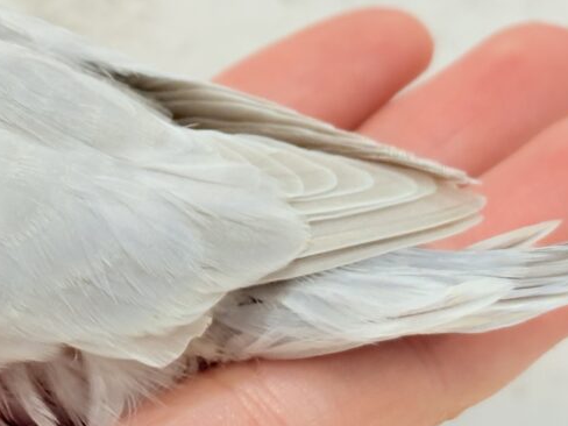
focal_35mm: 128
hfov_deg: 15.1
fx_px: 2100
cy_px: 56
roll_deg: -1.8
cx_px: -2
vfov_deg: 11.5
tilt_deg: -4.4
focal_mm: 5.96
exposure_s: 1/100
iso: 80
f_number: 1.6
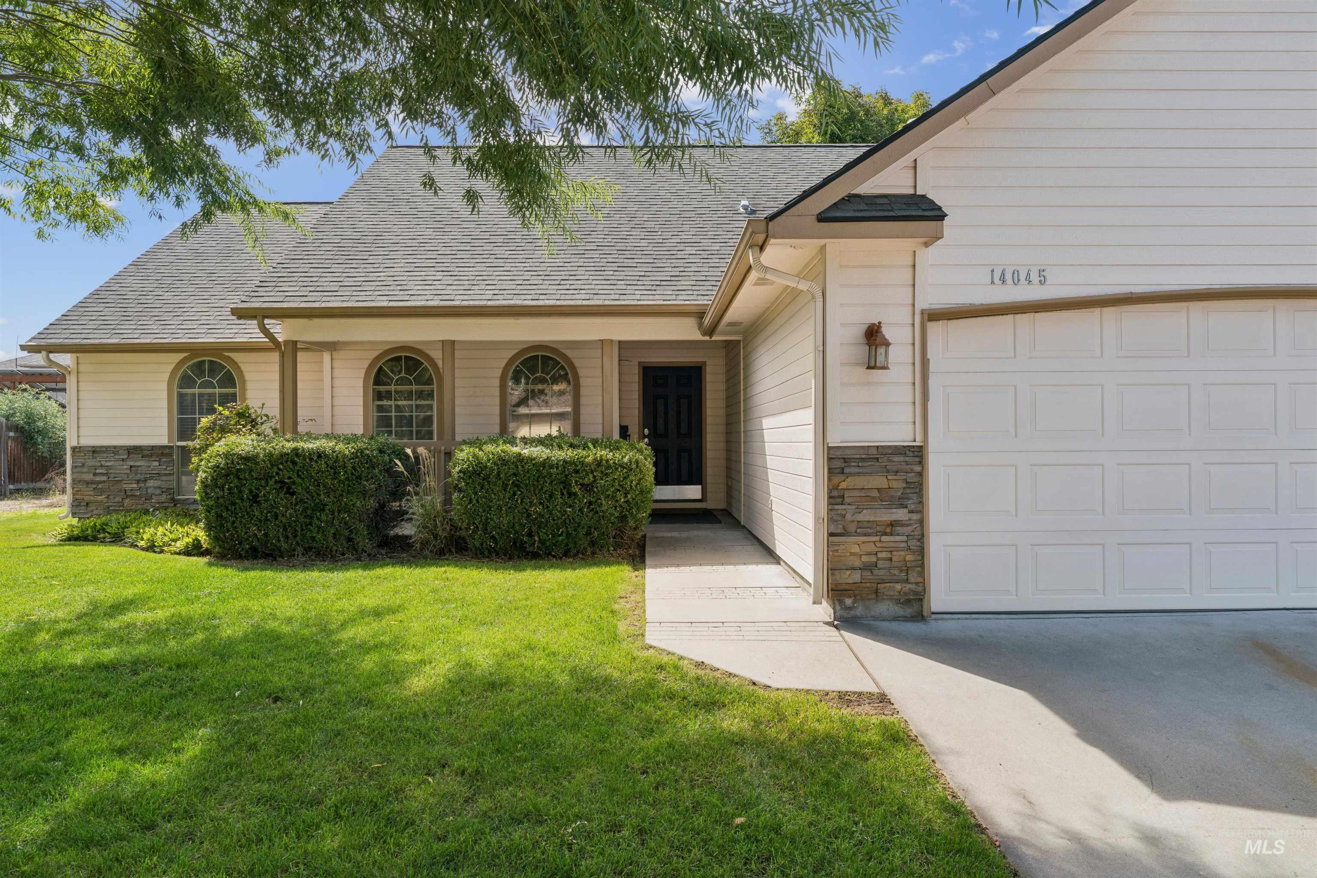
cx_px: 658
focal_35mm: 23
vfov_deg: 55.3
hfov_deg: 76.3
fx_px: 838
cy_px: 439
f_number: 13
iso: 400
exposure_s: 1/80
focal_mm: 22.9
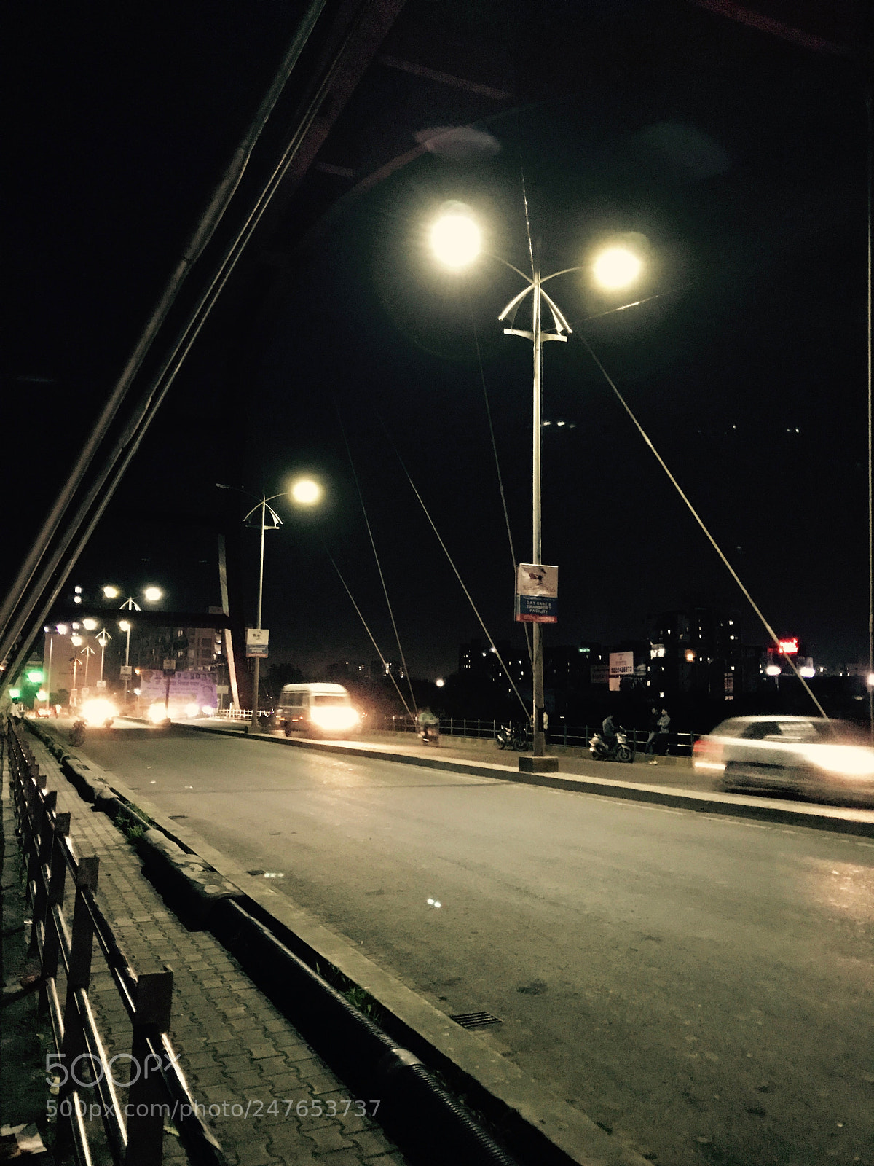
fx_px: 943
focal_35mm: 28
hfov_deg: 49.7
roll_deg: -0.7
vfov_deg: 63.4
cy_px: 583
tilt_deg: +8.8
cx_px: 437
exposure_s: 1/4
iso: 160
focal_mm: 3.99
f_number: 1.8
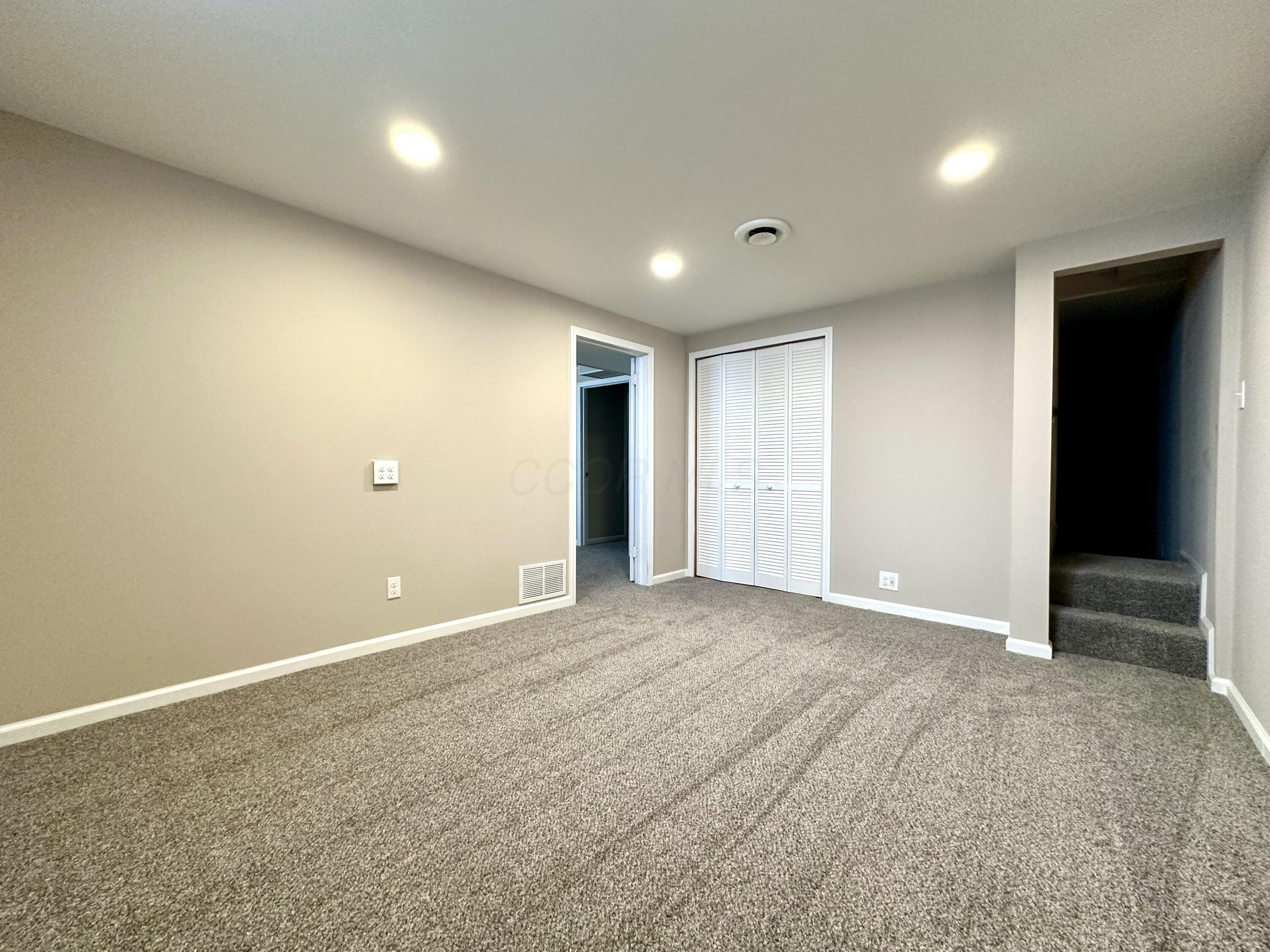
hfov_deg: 102.1
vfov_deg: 85.7
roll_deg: -0.8
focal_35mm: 14
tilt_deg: -0.9
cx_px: 635
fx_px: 514
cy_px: 476
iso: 250
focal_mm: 2.22
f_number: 2.2
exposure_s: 1/120
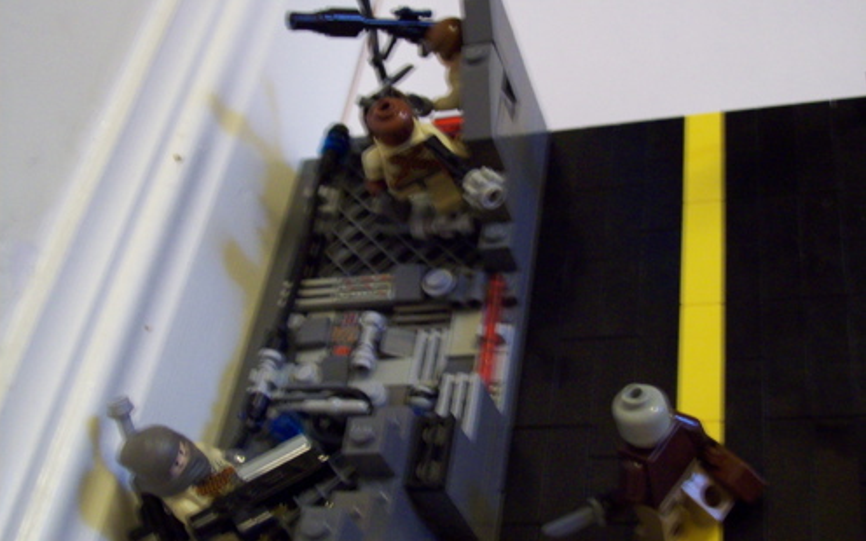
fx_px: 1133
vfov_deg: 26.9
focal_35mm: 48
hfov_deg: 41.8
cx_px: 431
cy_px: 253
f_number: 3
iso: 200
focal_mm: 7.6
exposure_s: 1/8
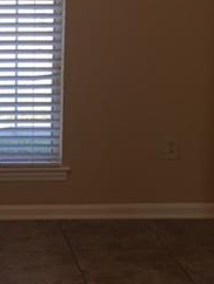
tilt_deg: -9.2
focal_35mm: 92
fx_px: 757
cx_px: -51
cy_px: 103
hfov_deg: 15.4
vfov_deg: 21.2
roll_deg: +0.9
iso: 32
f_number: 2.2
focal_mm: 4.15
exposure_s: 1/120
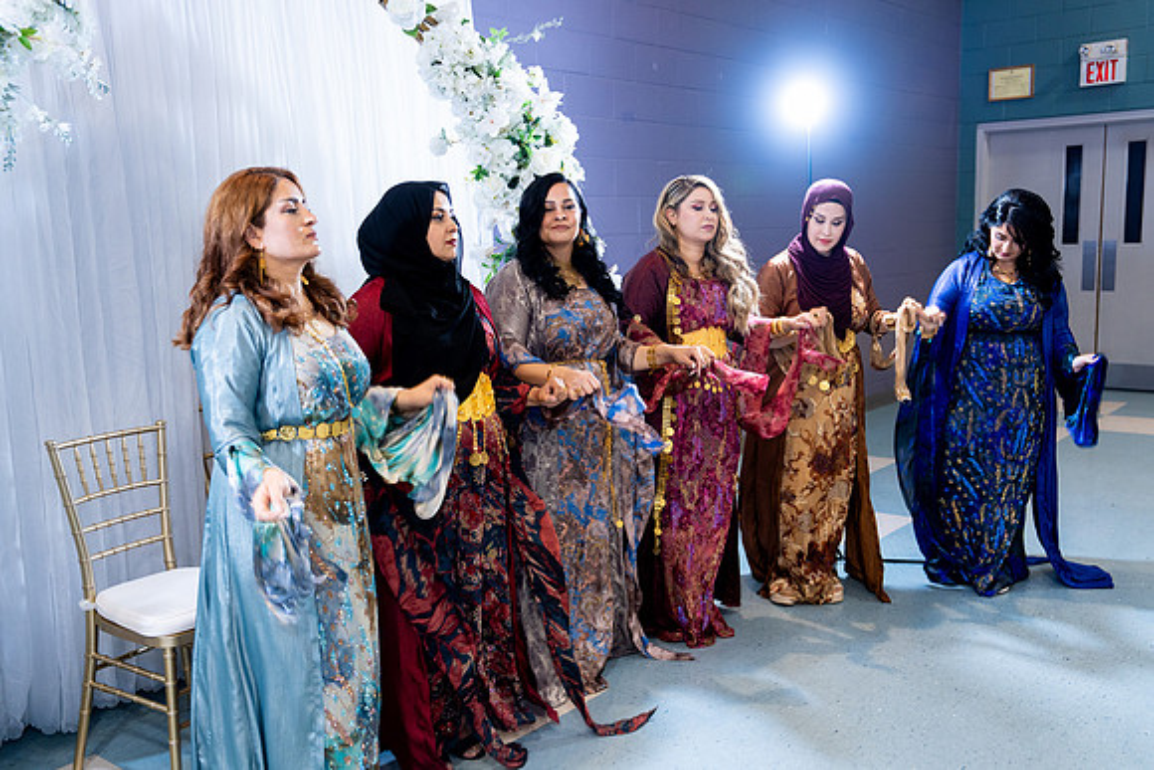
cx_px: 577
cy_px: 385
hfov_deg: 55.8
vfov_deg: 38.9
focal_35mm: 34
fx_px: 1090
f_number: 2.8
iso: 800
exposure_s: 1/160
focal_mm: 34
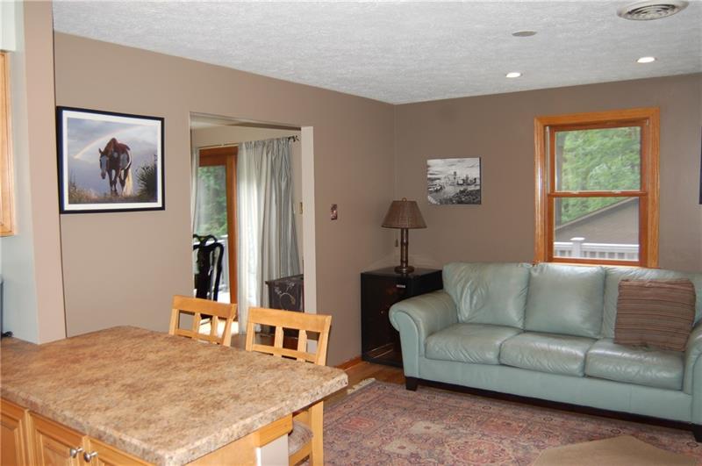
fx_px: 584
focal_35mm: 30
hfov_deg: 62.0
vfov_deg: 43.5
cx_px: 351
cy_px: 233
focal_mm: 20
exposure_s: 1/60
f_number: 3.8
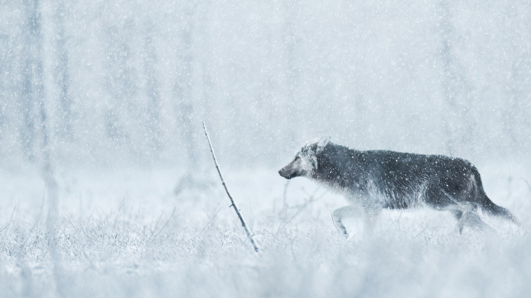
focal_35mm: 1291
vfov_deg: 0.9
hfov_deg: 1.7
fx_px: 18178
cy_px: 71
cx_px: 350
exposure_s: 1/320
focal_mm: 600
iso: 8000
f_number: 4
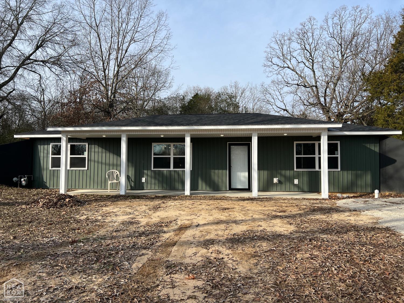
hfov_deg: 67.3
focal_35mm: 26
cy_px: 152
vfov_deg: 53.1
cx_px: 202
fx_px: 303
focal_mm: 5.7
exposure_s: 1/3257
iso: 50
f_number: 1.5
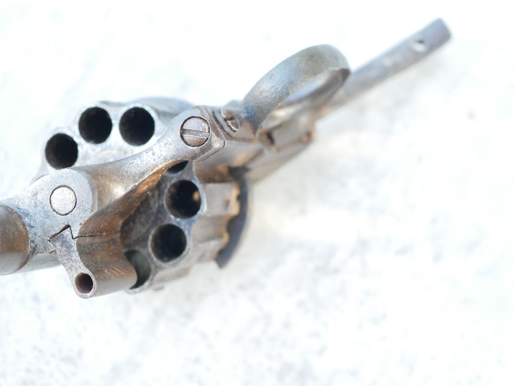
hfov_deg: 32.2
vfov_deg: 24.4
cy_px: 193
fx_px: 891
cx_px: 257
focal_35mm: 60
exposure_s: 1/125
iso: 1250
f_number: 3.5
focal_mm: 30
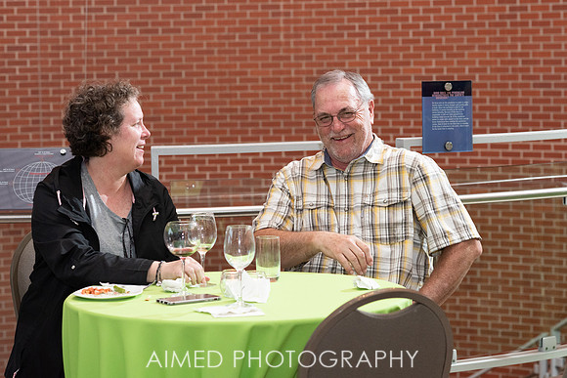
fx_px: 1563
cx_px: 331
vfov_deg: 13.8
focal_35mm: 99
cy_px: 189
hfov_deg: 20.5
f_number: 5
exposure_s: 1/200
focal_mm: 85
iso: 1250
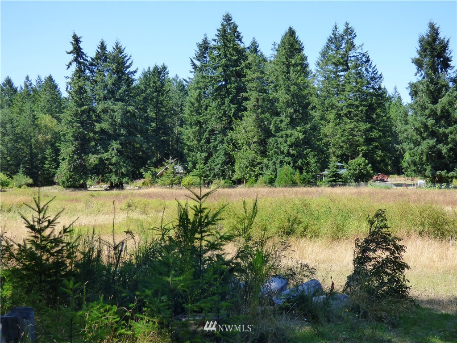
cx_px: 228
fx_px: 700
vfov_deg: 27.5
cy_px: 172
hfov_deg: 36.2
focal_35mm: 53
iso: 200
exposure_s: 1/400
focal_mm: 9.1
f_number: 3.9
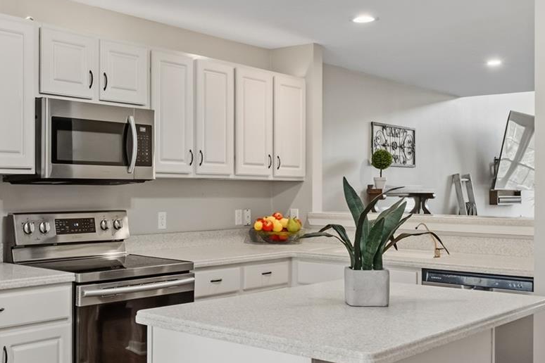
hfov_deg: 43.0
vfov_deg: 29.9
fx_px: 681
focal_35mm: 45
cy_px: 182
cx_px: 179
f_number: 5.6
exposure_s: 1/2
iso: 800
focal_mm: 11.3
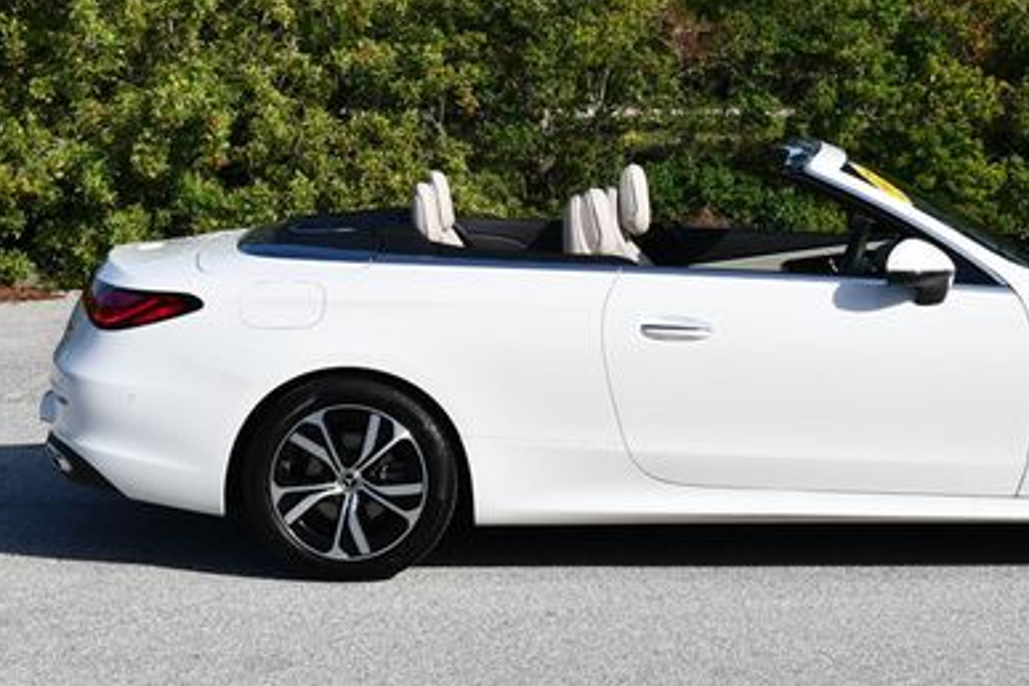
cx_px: 752
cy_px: 175
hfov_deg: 21.1
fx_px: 2744
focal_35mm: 96
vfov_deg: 14.2
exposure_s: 1/320
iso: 100
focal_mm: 29
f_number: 9
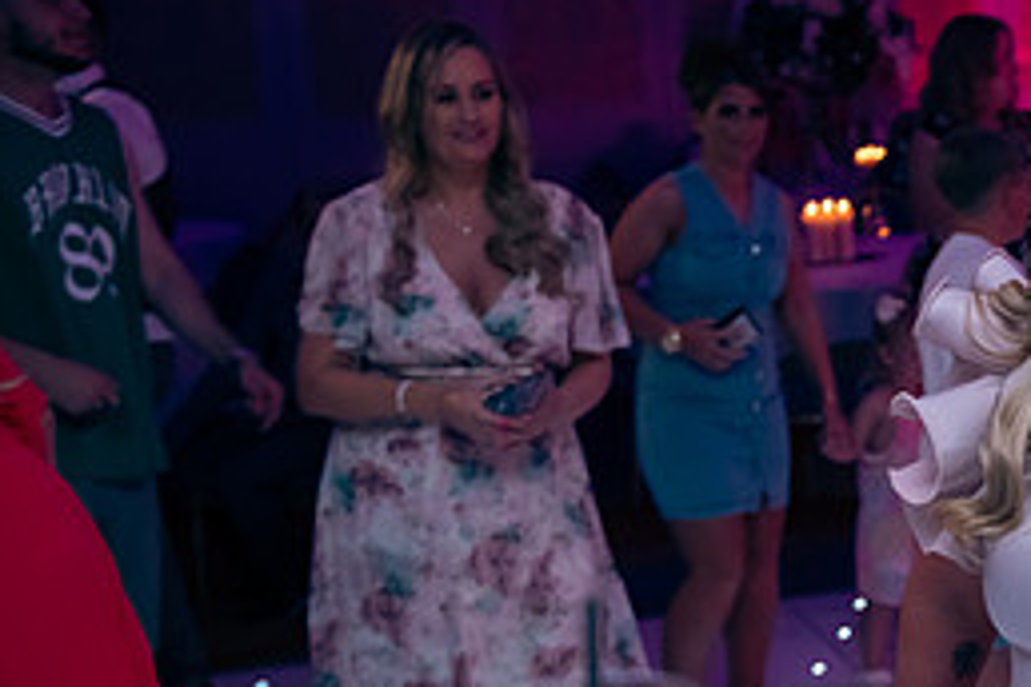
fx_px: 2062
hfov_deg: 26.0
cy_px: 401
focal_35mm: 72
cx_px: 1123
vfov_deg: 18.9
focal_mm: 32
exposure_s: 1/160
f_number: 3.5
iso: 800
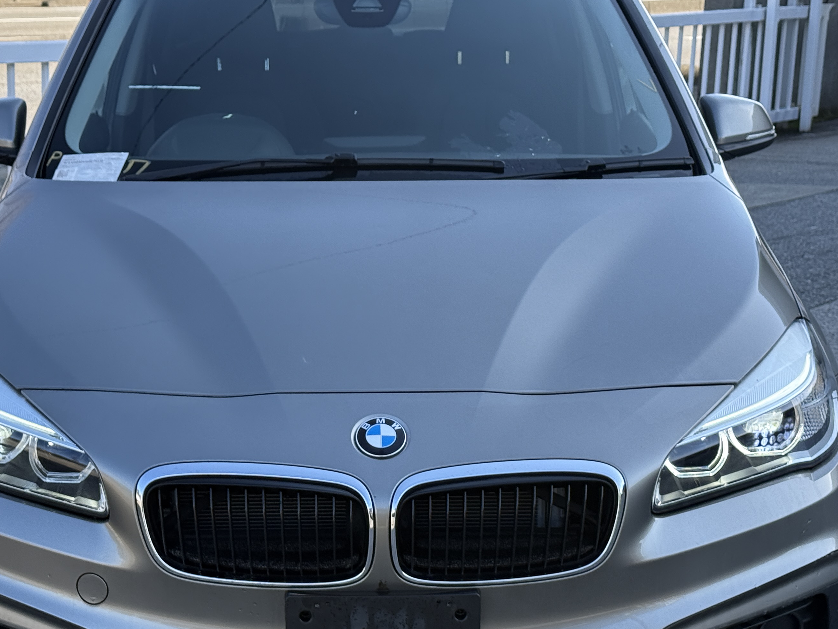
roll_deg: -1.7
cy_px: 348
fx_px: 1792
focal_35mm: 74
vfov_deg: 19.9
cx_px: 388
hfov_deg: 26.3
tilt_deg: -13.0
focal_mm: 6.76
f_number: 1.78
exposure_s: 1/1285
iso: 80
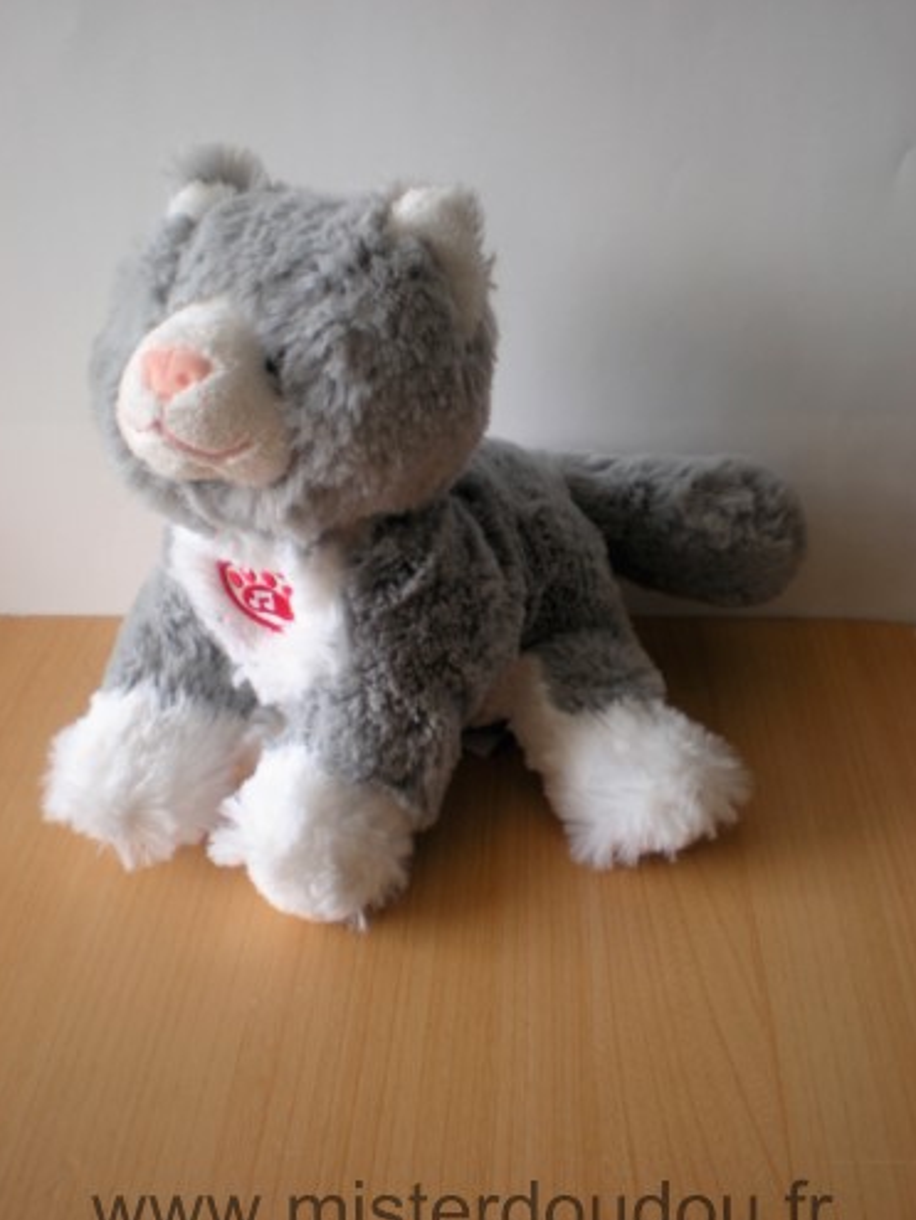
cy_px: 617
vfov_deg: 46.8
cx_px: 459
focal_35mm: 40
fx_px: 1410
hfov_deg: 36.0
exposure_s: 1/59.8
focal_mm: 6.3
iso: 68
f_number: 3.1
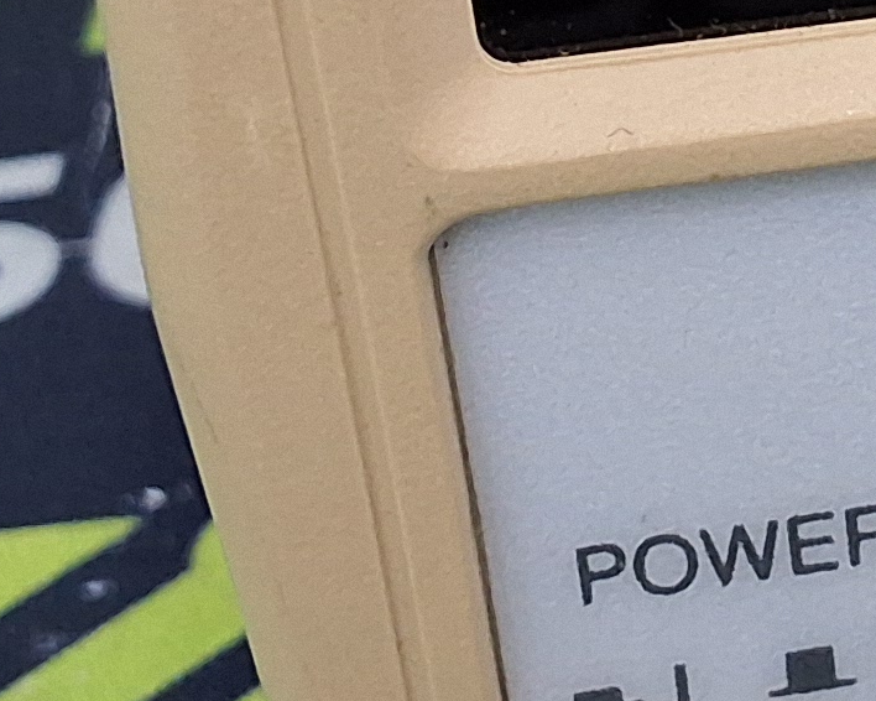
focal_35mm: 126
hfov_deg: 14.7
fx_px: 3266
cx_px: 1110
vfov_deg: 12.1
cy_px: -19
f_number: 1.9
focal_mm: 2.91
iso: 320
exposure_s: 1/24
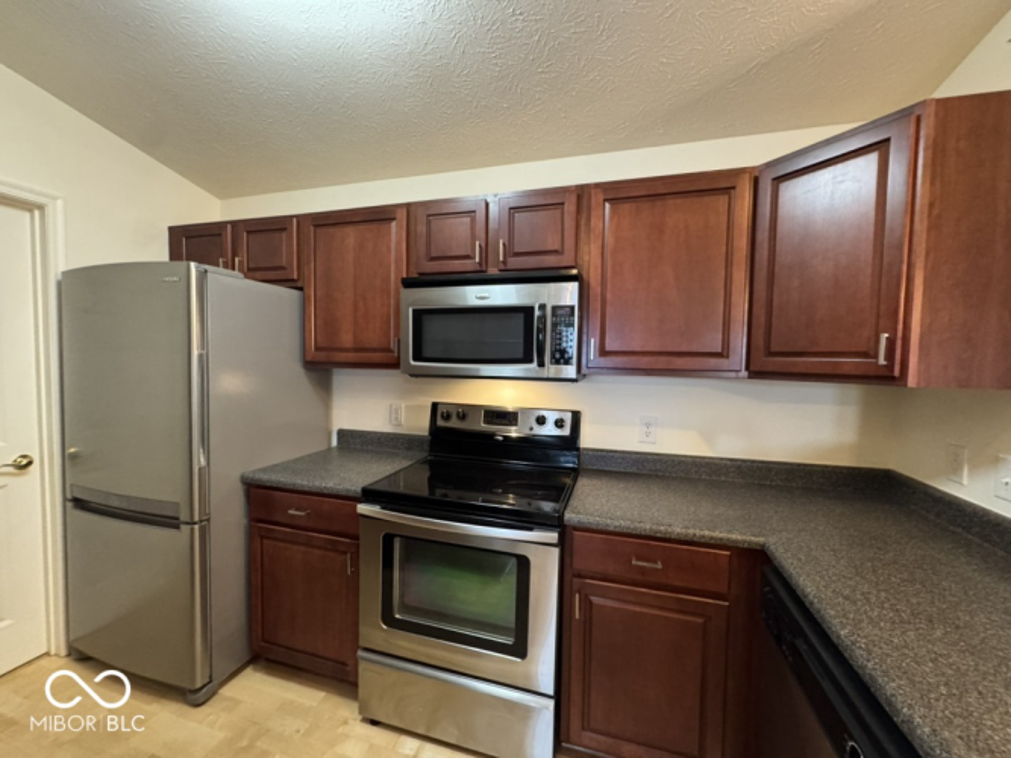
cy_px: 379
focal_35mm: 14
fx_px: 409
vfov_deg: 85.7
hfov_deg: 102.1
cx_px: 506
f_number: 2.2
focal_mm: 2.22
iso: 800
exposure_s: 1/60
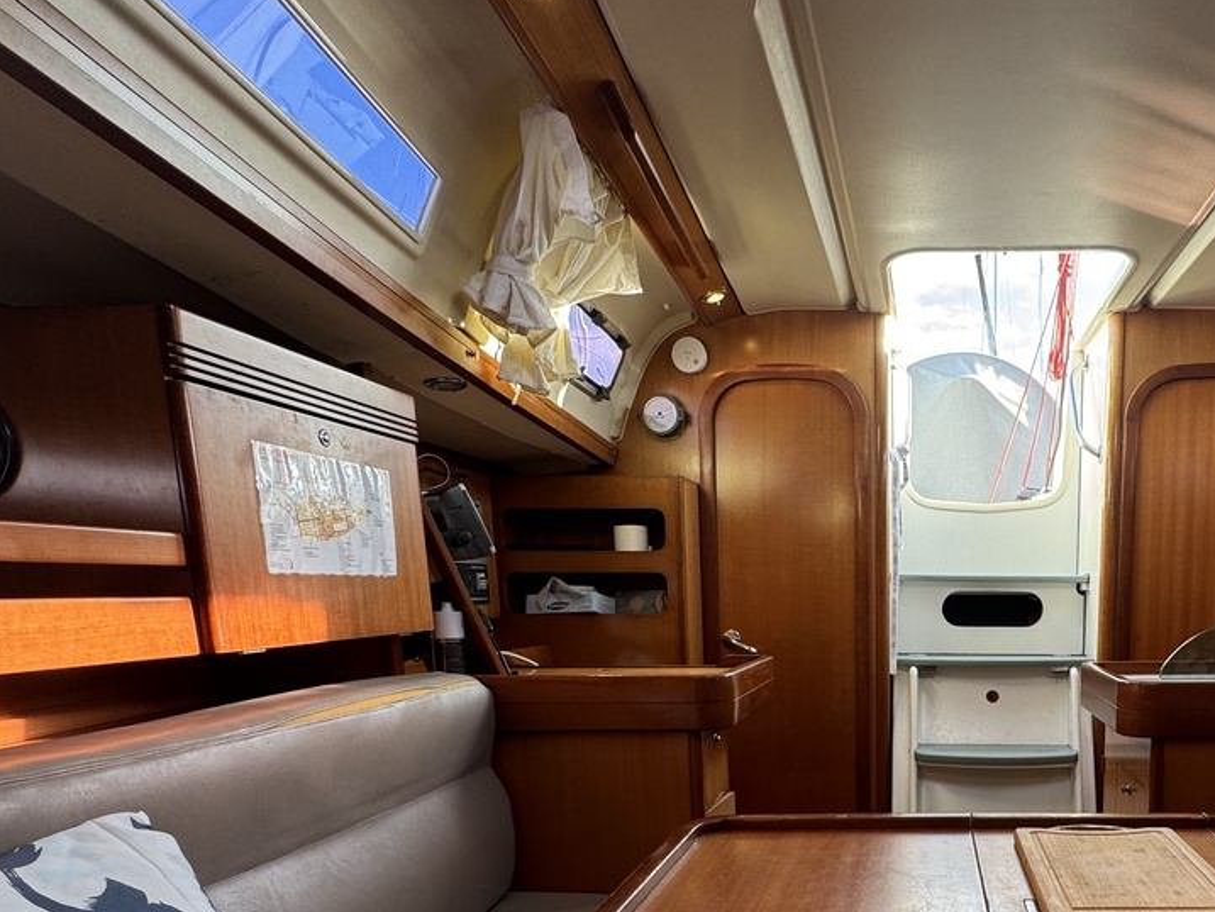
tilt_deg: -8.2
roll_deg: +1.3
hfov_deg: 65.3
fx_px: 878
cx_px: 907
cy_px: 722
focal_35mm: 25
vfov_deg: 51.6
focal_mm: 2.22
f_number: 2.2
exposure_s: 1/99
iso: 80
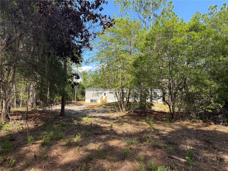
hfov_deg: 71.6
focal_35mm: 24
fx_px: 158
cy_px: 86
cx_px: 114
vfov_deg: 56.8
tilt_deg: +5.5
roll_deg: -0.2
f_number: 1.78
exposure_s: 1/1949
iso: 100
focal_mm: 6.76
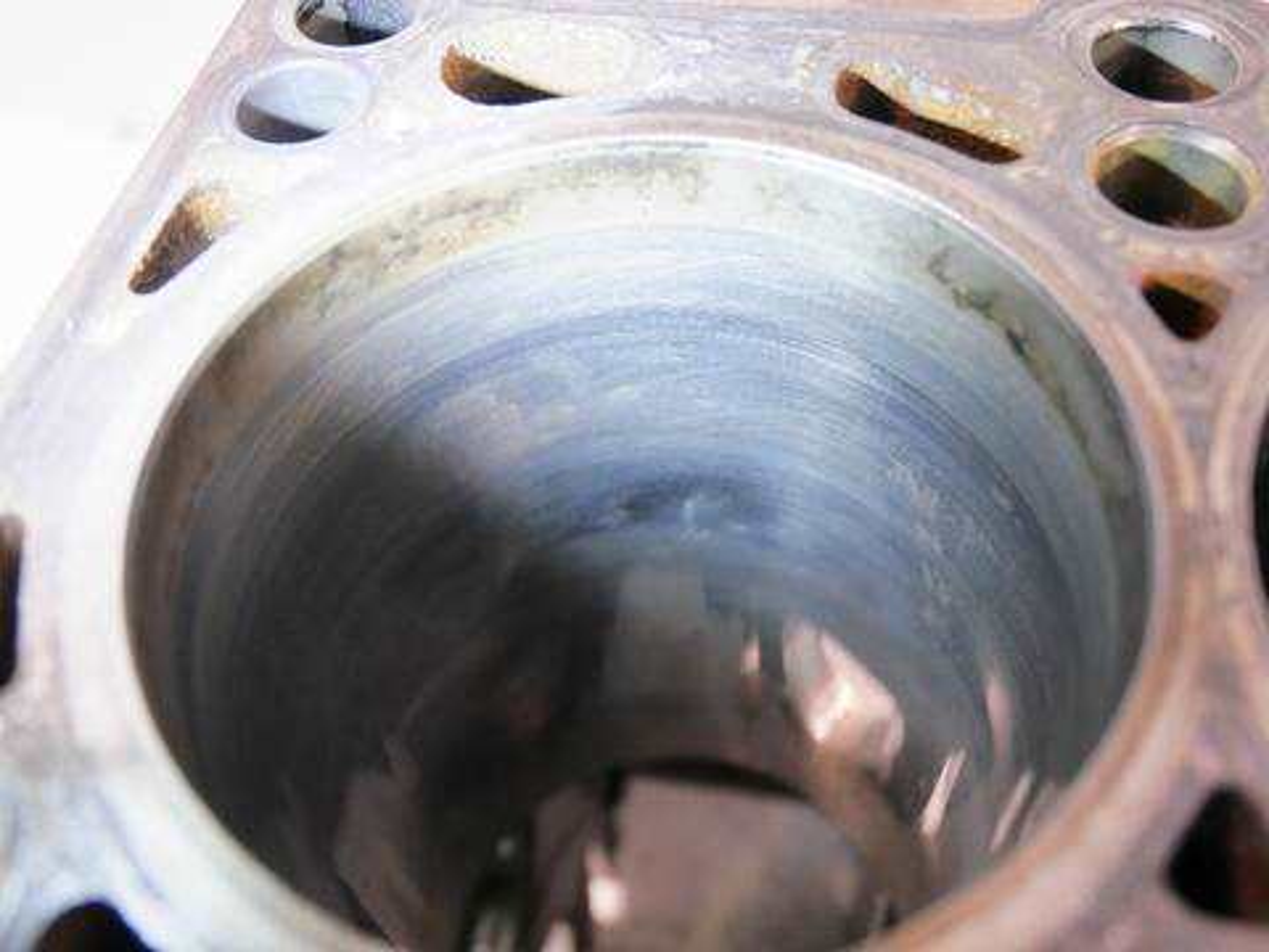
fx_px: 1246
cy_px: 476
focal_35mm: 34
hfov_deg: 54.0
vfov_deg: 41.8
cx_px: 634
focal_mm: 17
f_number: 4
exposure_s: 1/60
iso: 800
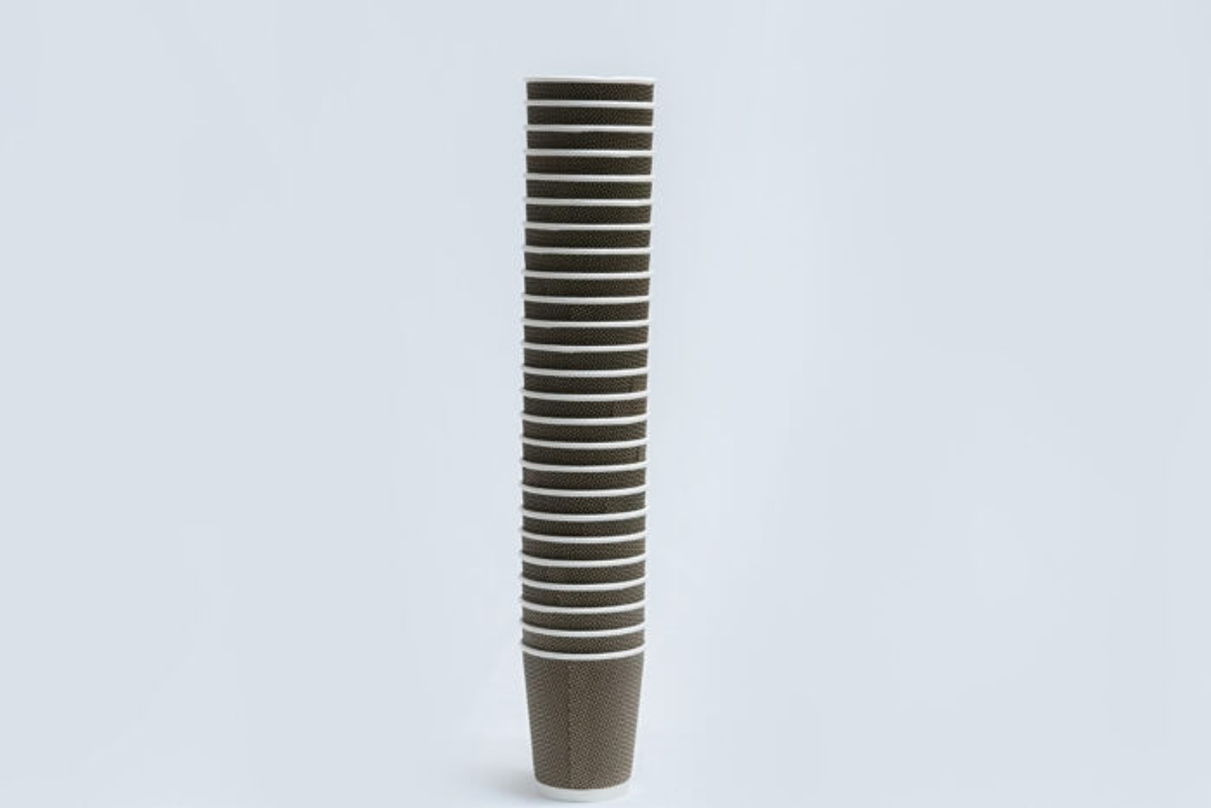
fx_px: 2153
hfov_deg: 31.4
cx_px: 606
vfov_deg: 21.3
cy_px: 404
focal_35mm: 64
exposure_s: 1/125
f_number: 11
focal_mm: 43
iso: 3200
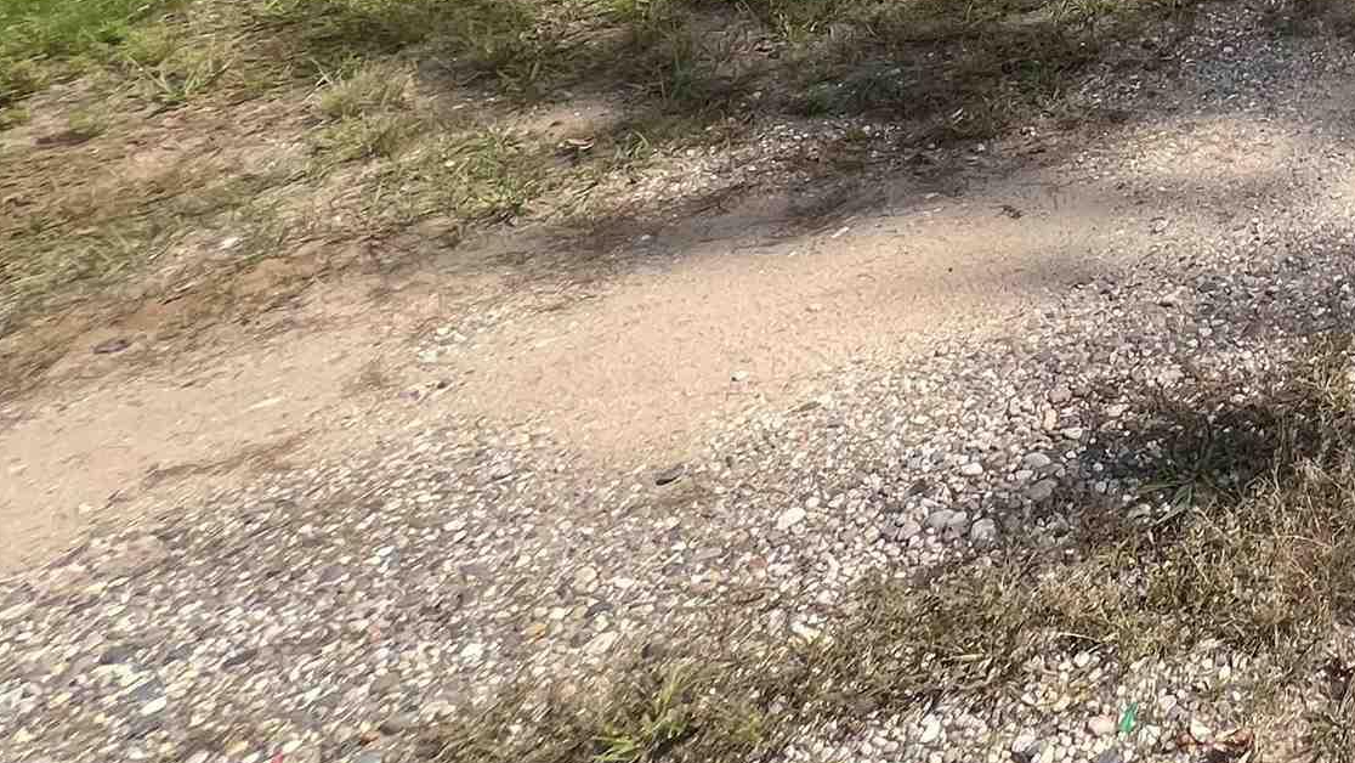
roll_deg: -0.3
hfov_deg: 36.6
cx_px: 1701
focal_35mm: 39
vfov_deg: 22.9
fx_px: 1401
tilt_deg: -2.5
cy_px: -464
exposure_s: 1/641
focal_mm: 1.57
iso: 32
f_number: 1.8
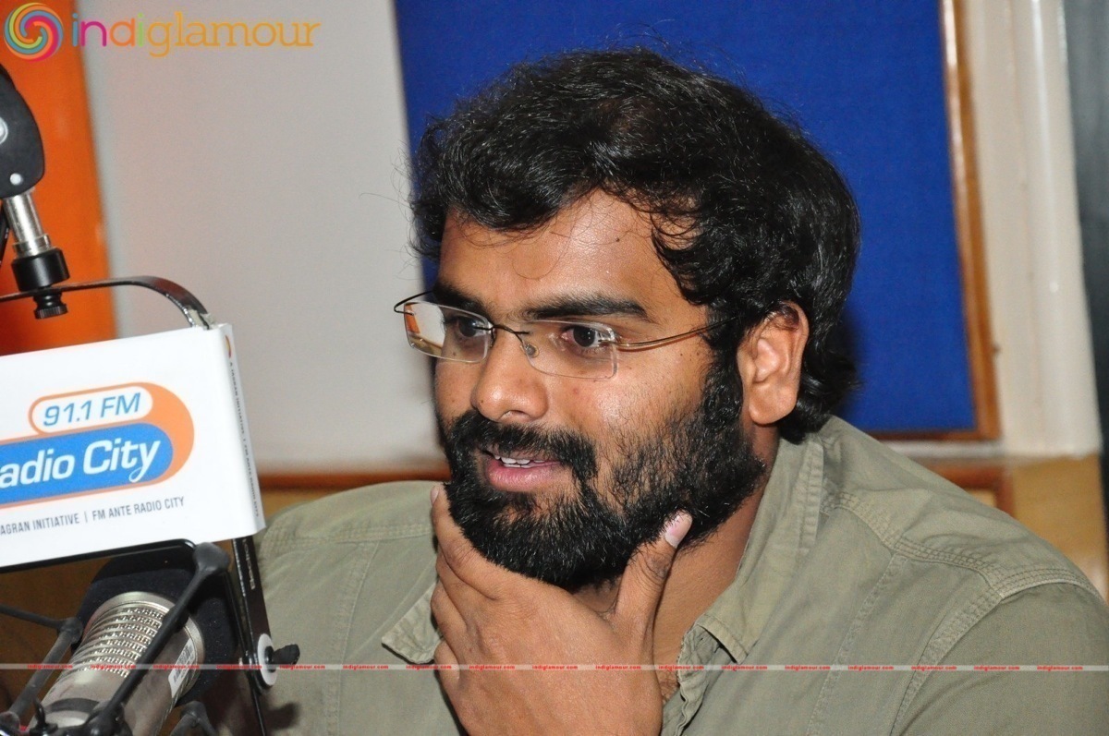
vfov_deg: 8.7
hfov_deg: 13.1
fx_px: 4846
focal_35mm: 158
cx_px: 554
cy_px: 368
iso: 3200
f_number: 5.6
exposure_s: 1/125
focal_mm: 105
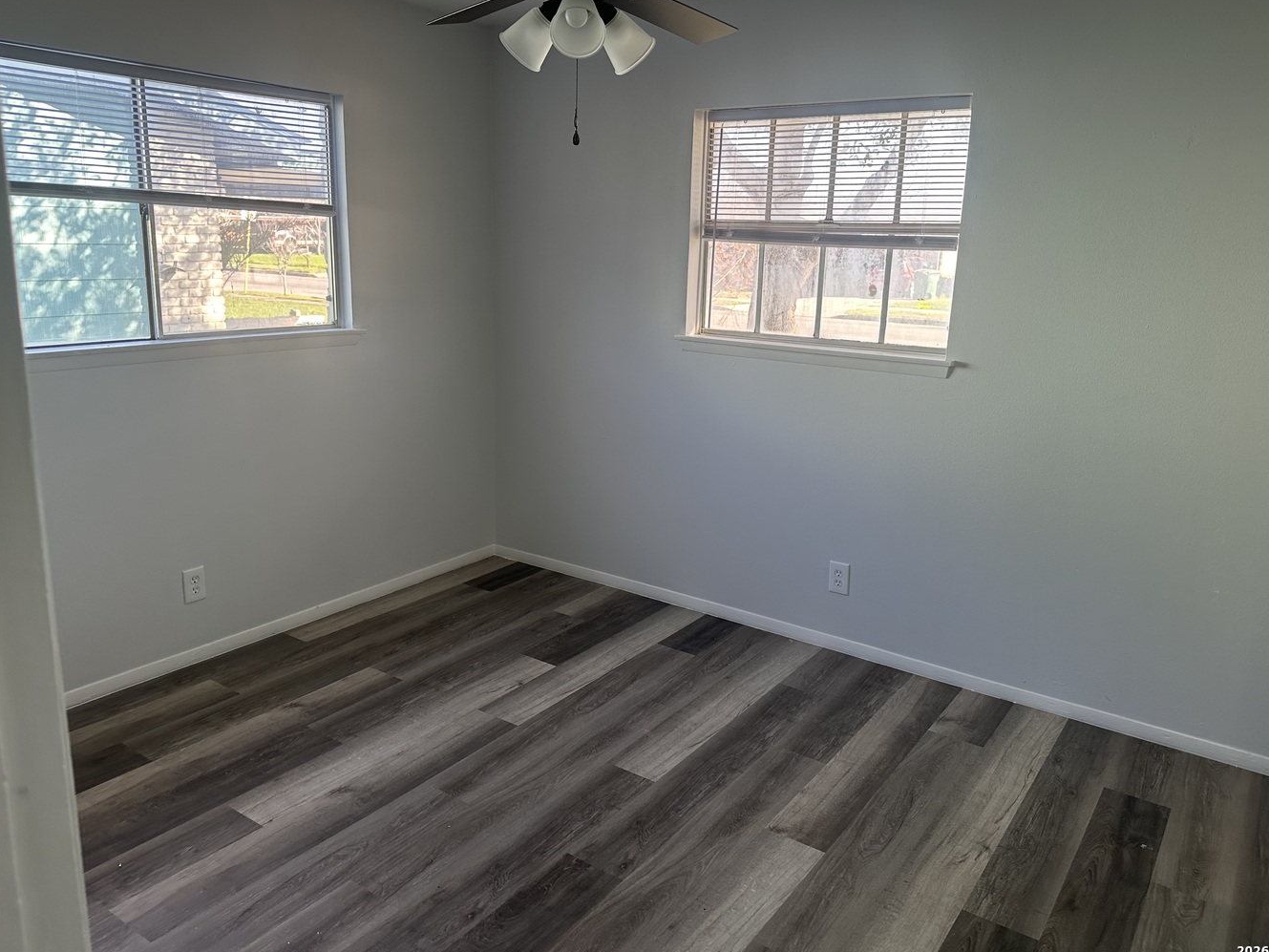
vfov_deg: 53.0
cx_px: 650
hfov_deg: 67.3
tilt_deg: -11.5
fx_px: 953
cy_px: 443
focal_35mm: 26
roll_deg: -1.9
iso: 100
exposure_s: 1/163
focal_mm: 6.86
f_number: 1.78
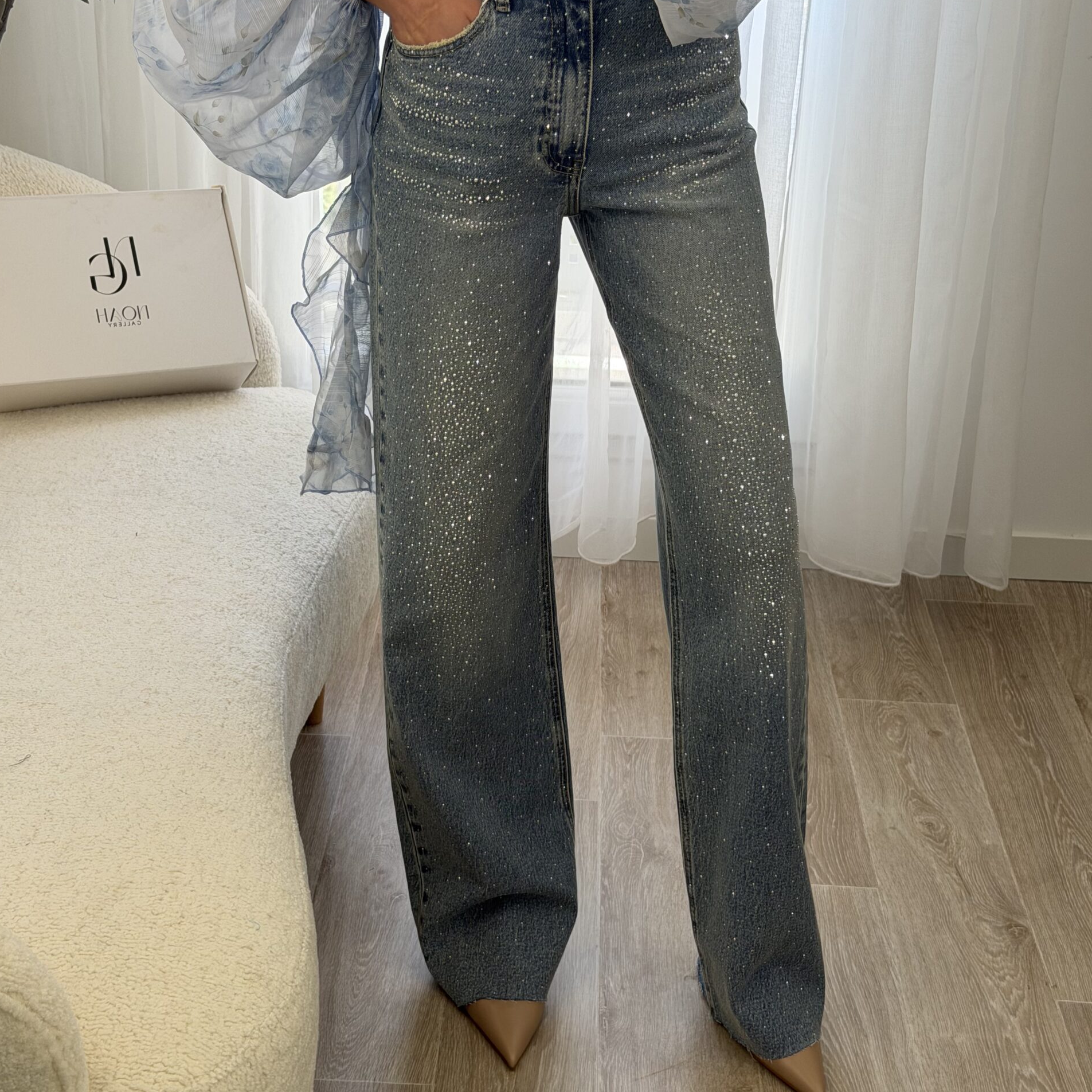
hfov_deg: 30.0
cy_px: 534
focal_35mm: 57
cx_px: 543
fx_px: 2034
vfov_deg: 30.0
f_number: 1.78
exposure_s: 1/100
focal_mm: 6.76
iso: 50
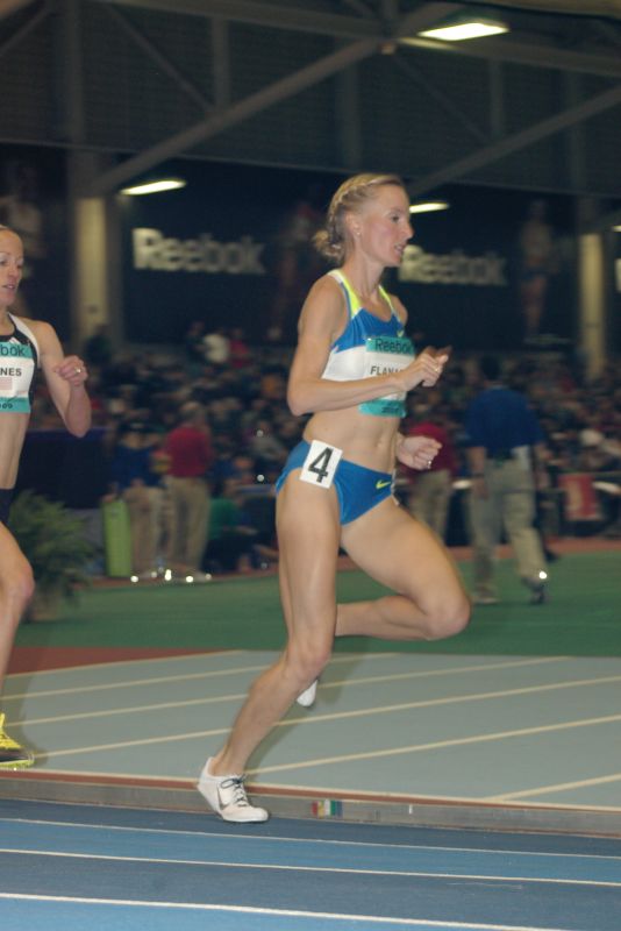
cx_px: 310
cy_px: 466
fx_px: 2637
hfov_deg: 13.4
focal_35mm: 102
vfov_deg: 20.0
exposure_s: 1/125
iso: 800
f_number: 6.3
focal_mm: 68
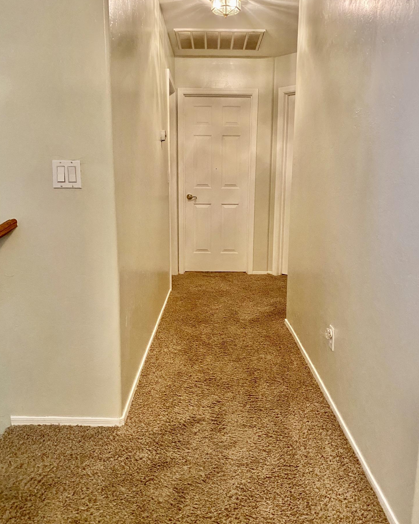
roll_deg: -1.4
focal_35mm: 28
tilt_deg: -9.2
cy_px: 258
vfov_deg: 62.2
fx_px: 434
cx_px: 214
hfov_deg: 51.5
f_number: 1.8
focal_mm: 4.25
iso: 500
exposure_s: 1/30
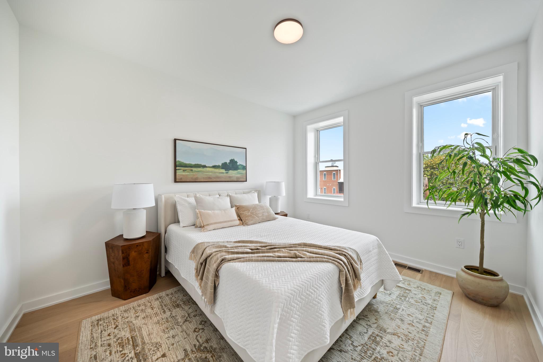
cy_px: 181
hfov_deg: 112.6
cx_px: 272
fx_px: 181
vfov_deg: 90.0
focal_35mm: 12
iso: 800
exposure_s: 1/50
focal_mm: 12
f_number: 4.5
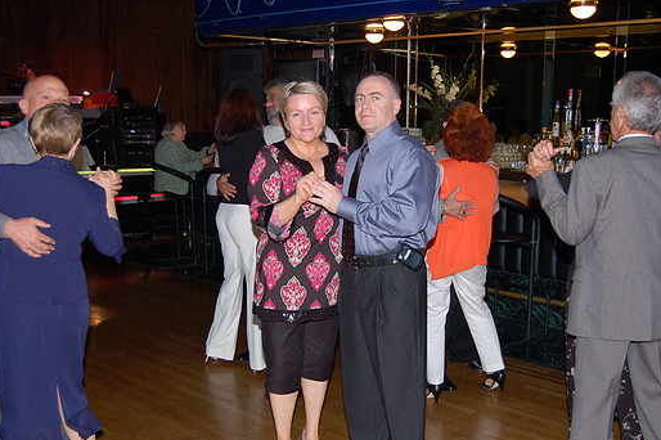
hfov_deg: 44.5
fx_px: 807
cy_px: 244
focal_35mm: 44
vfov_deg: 30.4
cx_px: 358
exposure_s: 1/60
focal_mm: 26
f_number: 4
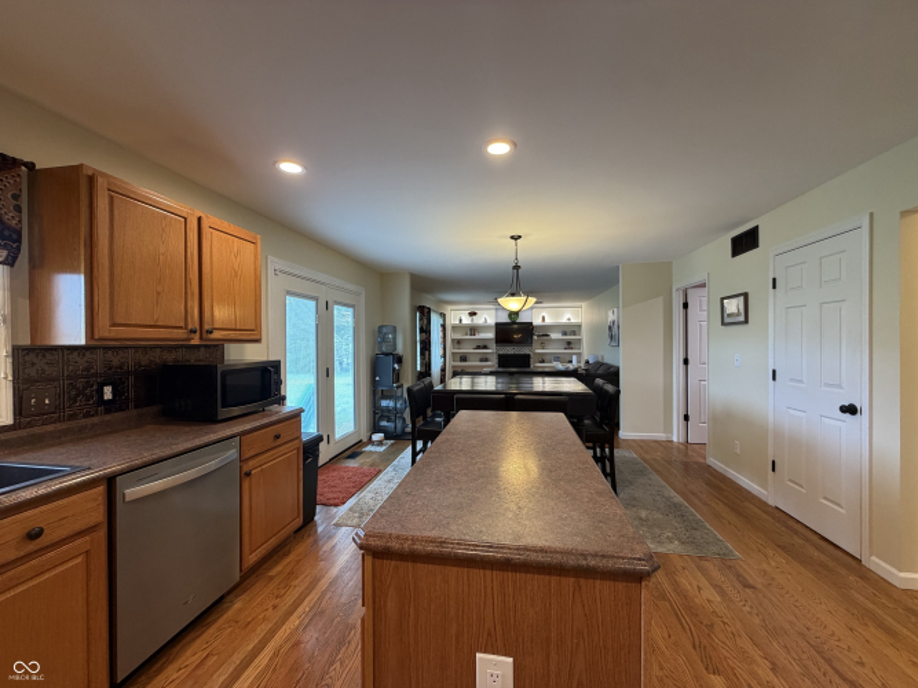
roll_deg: +0.8
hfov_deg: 102.1
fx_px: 371
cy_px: 344
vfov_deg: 85.7
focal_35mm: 14
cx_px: 459
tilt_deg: -0.5
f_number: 2.2
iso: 200
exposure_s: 1/60
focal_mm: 2.22
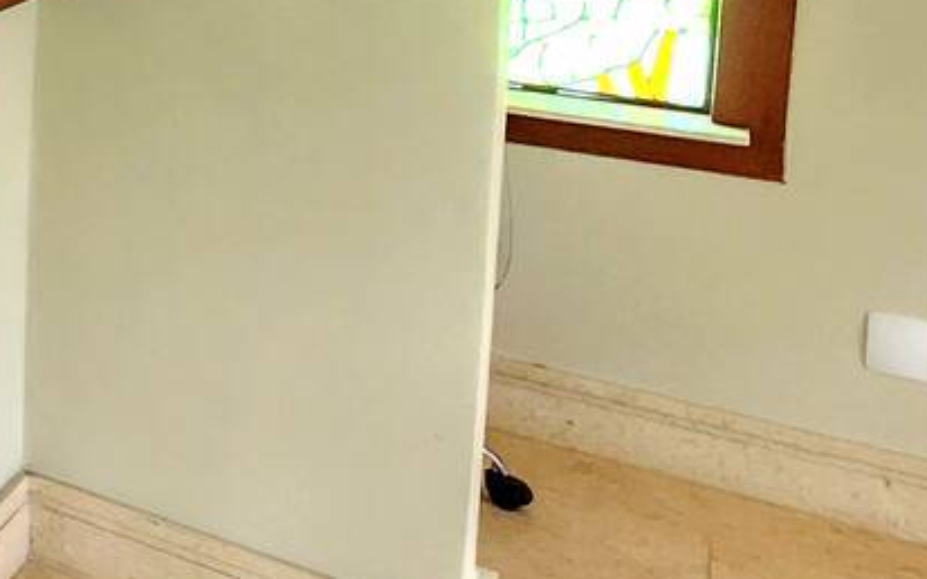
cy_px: -150
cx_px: -676
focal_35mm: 48
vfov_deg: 24.0
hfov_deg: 23.8
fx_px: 1212
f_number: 2.2
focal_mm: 2.2
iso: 1000
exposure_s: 1/24
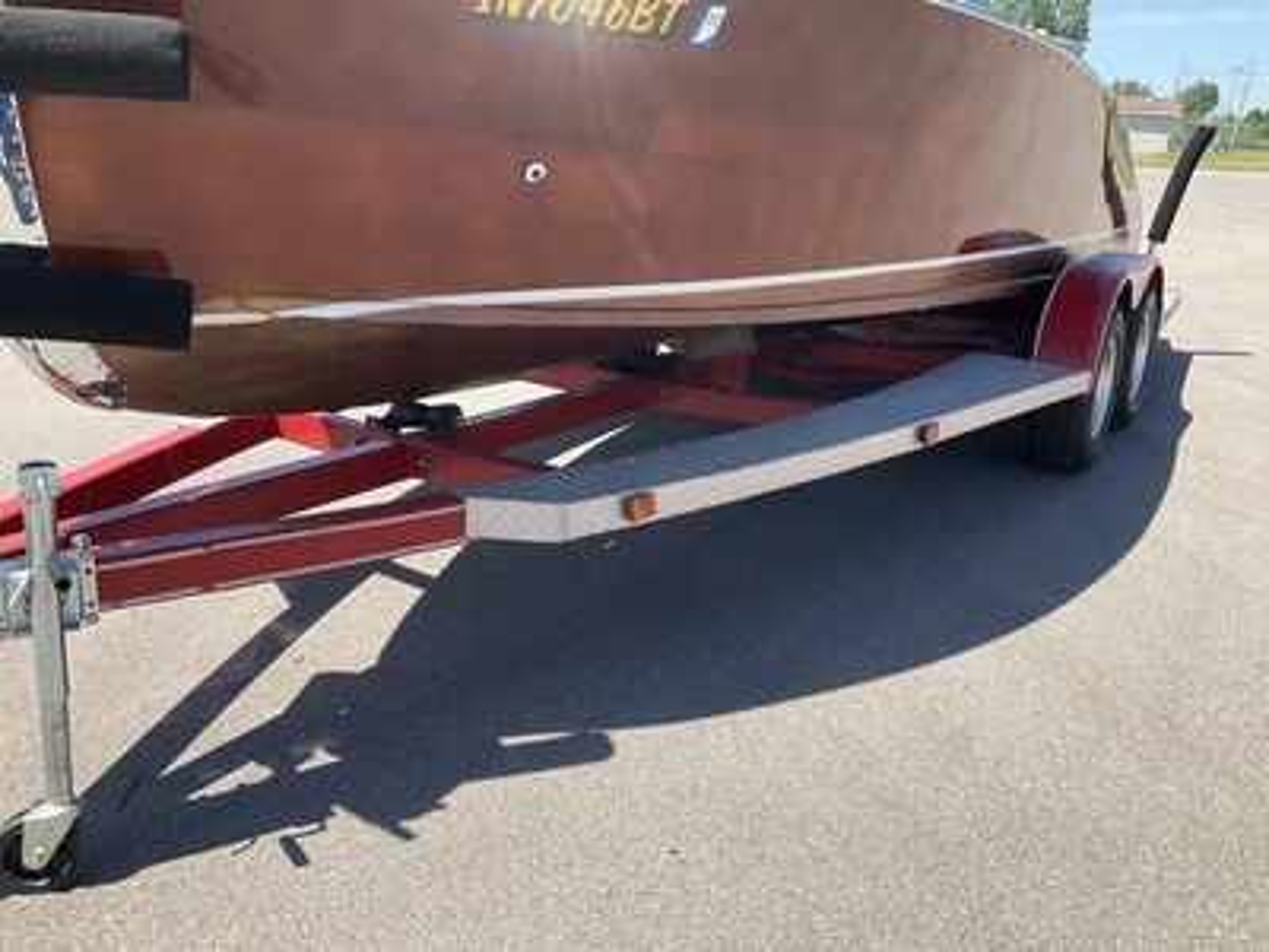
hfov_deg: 61.7
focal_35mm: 29
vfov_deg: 48.2
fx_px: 1063
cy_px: 476
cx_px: 634
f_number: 1.8
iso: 25
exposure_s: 1/1015
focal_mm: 3
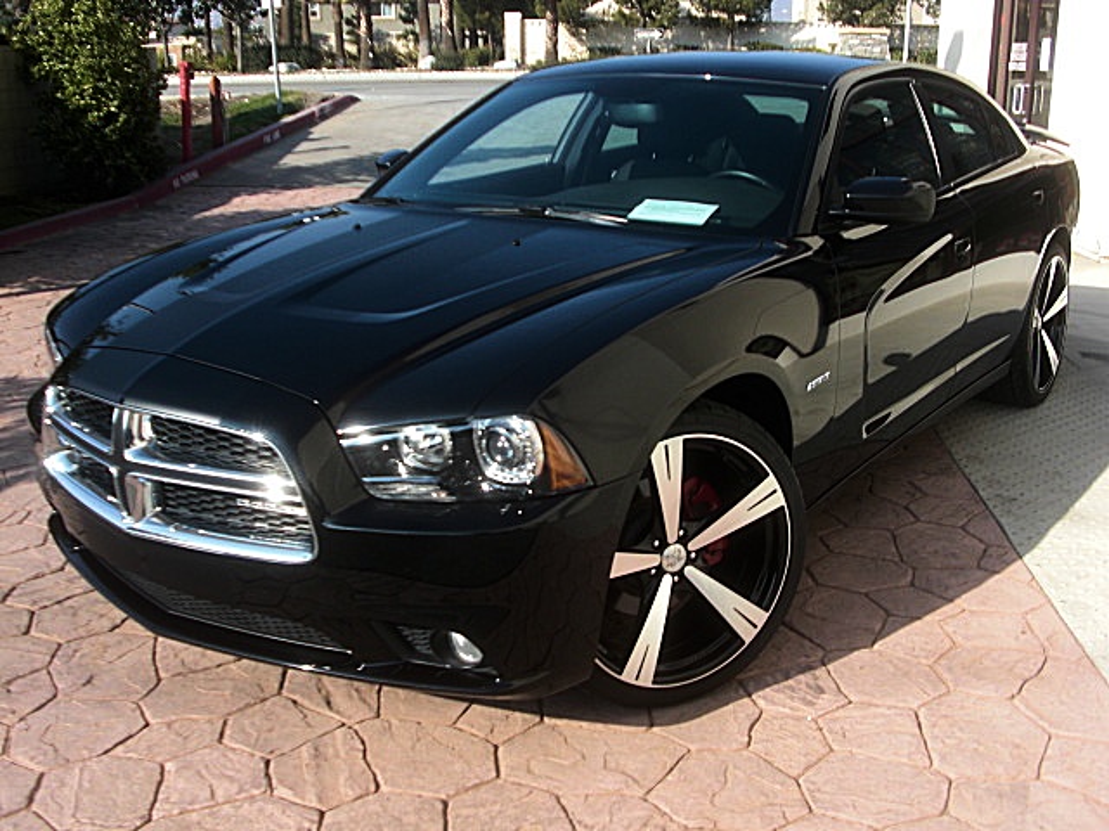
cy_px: 416
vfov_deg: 33.6
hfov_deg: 43.9
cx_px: 554
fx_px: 1378
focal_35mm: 43
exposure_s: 1/320
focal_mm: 7.6
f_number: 3.1
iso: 50
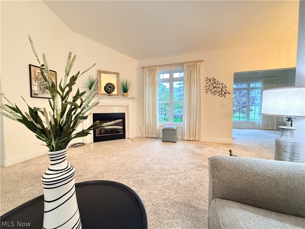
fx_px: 123
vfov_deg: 85.7
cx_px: 152
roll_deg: -0.1
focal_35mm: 14
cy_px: 114
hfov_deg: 102.1
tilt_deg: -3.1
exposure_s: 1/60
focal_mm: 2.22
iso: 800
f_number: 2.2
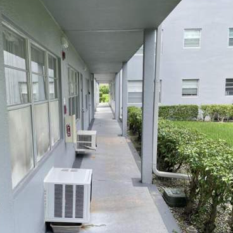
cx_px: 95
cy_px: 142
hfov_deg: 41.7
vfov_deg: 41.6
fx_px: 305
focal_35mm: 40
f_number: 1.6
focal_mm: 4.2
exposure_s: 1/729
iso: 32
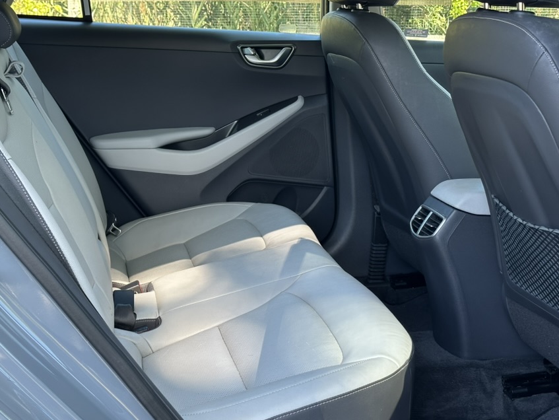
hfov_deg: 33.2
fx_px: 937
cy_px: 177
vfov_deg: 25.2
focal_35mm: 58
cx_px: 296
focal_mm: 6.86
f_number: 1.78
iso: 80
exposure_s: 1/172
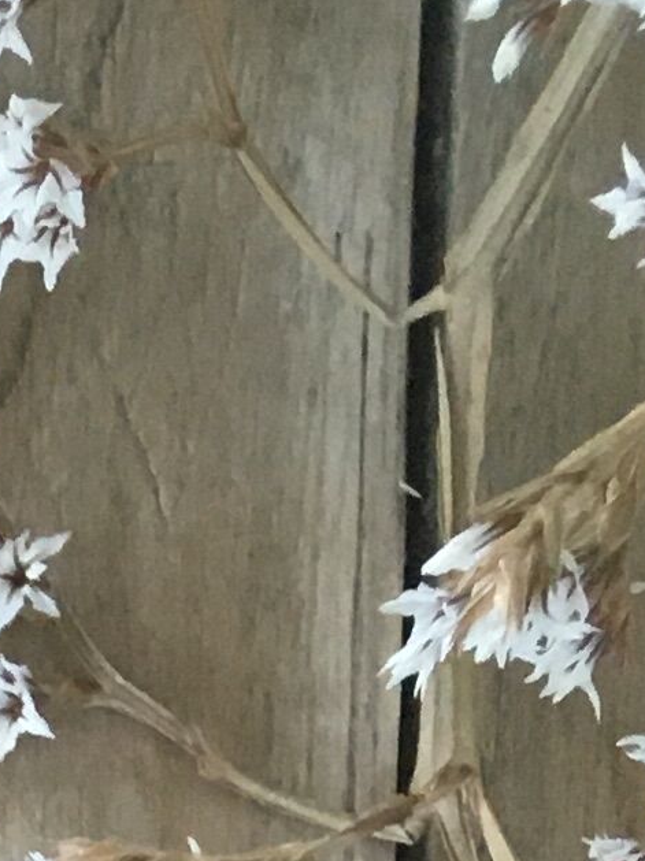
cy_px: 2142
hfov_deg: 7.2
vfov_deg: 9.4
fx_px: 4626
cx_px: -1171
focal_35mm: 186
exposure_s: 1/33
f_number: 2.2
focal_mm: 4.15
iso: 64
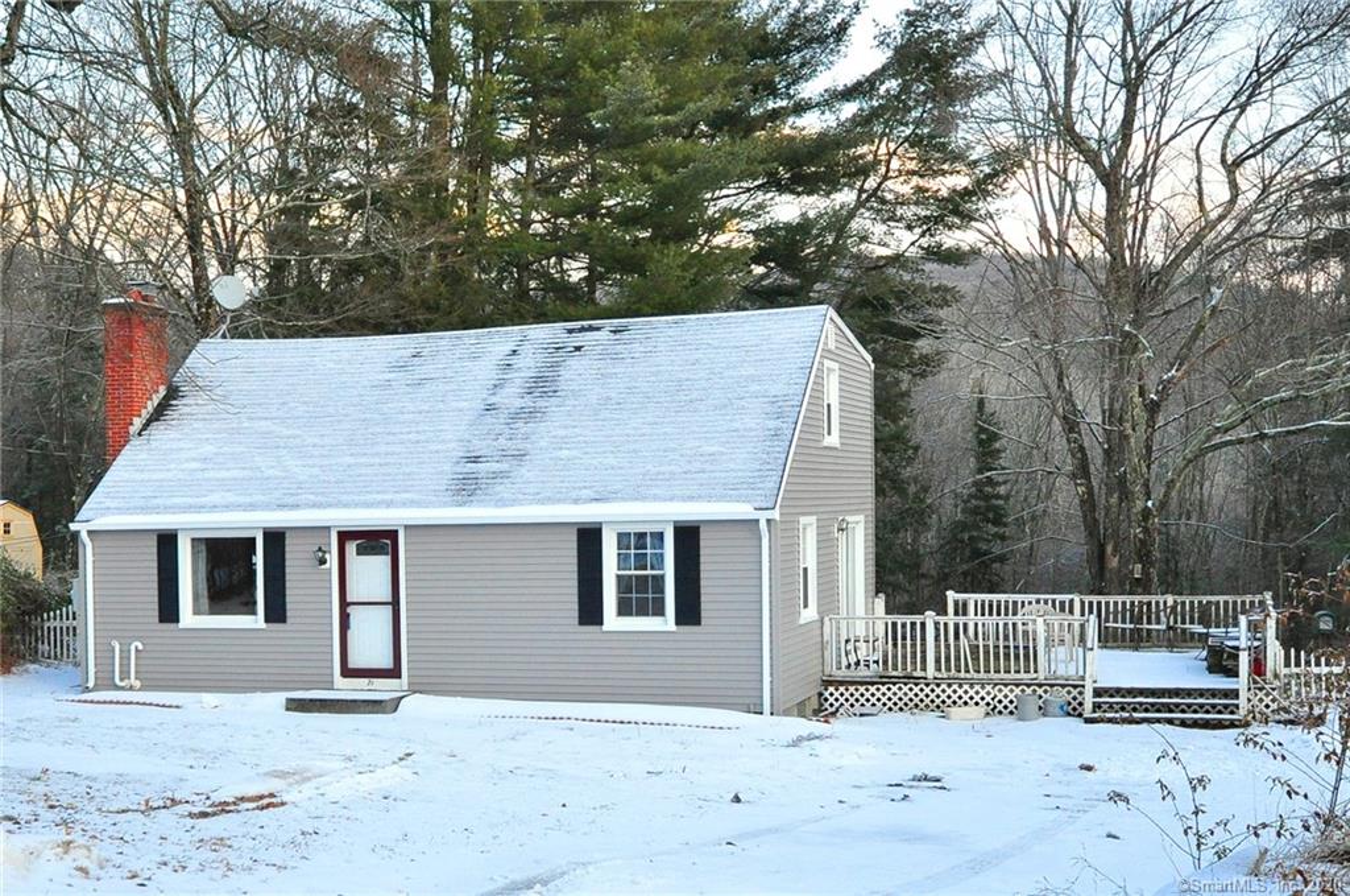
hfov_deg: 62.0
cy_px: 448
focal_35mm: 30
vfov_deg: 43.5
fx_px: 1123
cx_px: 675
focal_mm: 20
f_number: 7.1
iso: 800
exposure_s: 1/320
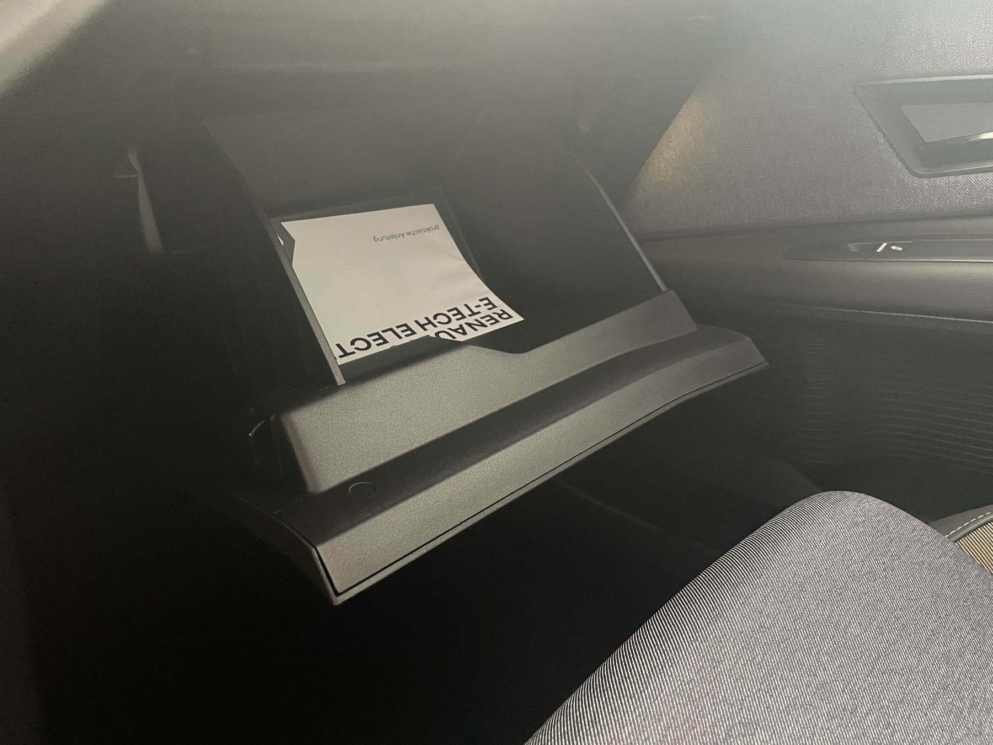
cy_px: 372
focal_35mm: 26
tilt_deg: -23.3
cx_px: 496
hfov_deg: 67.3
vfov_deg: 53.1
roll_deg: +0.1
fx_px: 746
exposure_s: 1/30
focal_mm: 4.2
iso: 1000
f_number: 1.6
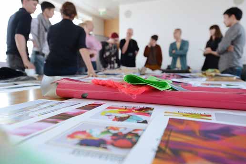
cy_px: 76
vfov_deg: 47.8
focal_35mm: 27
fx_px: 184
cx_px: 123
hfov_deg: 67.4
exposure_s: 1/400
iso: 800
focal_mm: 24
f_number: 4
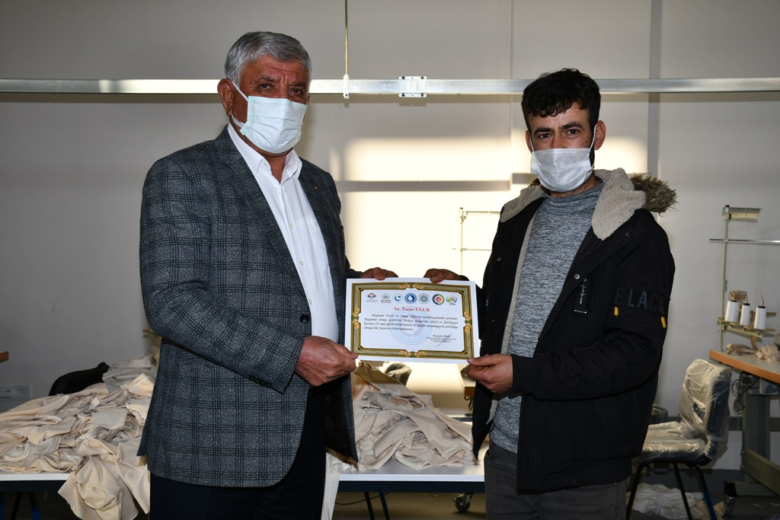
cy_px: 260
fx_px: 867
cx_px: 390
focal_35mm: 40
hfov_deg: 48.5
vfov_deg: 33.4
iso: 100
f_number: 6.3
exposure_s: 1/160
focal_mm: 27
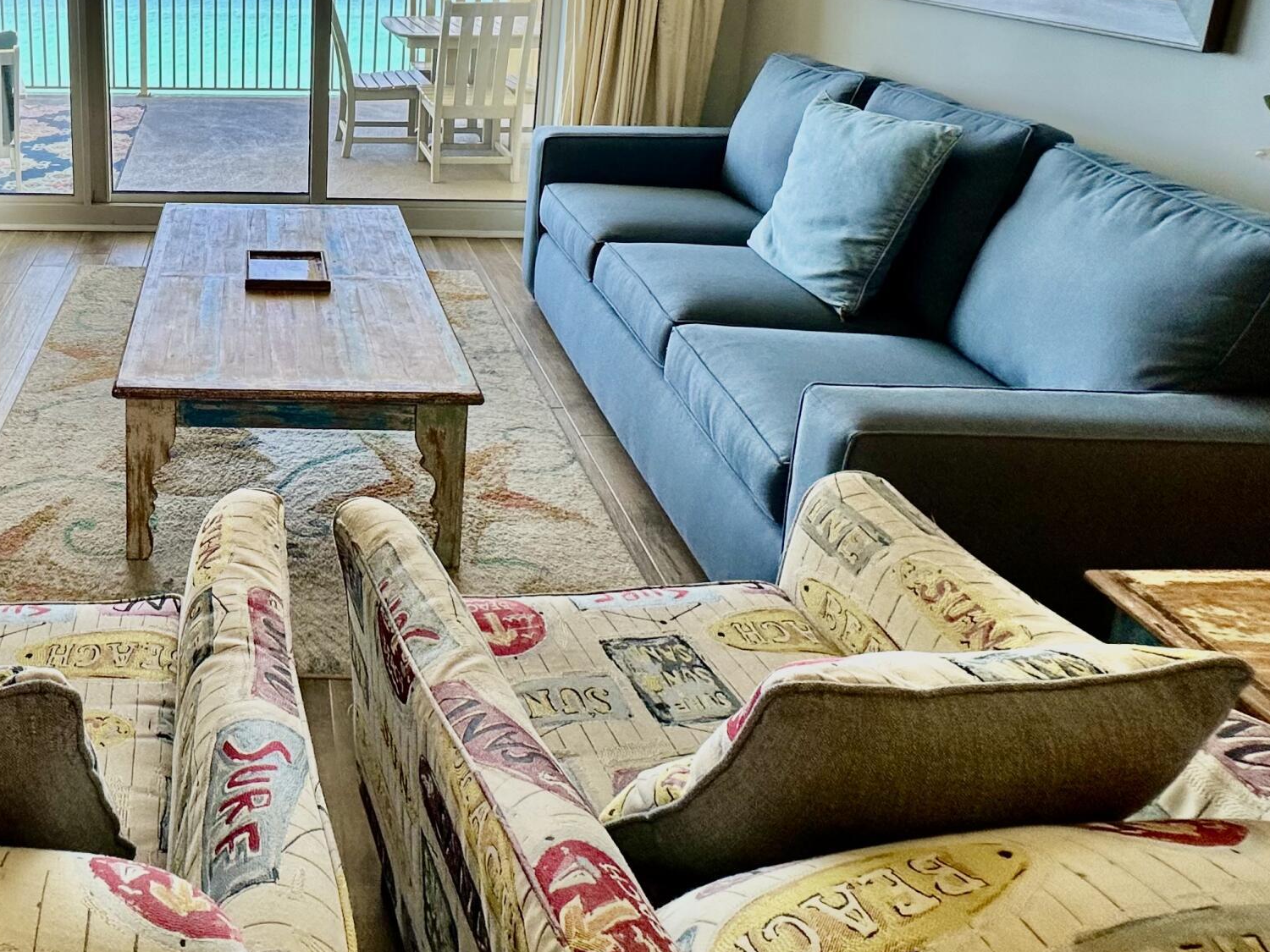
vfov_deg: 46.0
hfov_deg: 57.1
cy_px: 135
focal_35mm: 28
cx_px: 196
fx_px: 1027
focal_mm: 2.22
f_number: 2.2
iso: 100
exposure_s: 1/120
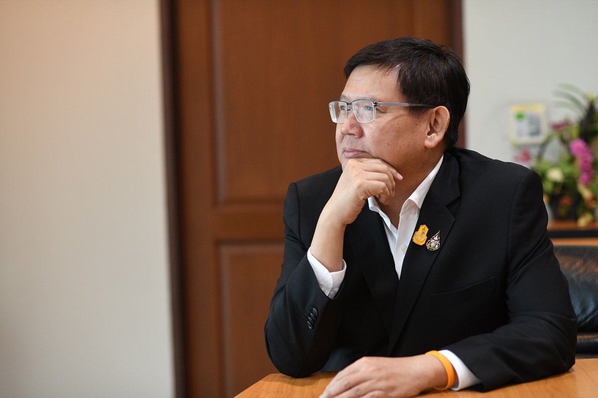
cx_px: 299
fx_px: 1412
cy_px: 199
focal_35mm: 85
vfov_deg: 16.1
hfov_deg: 23.9
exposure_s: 1/125
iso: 1000
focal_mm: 85
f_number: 2.8
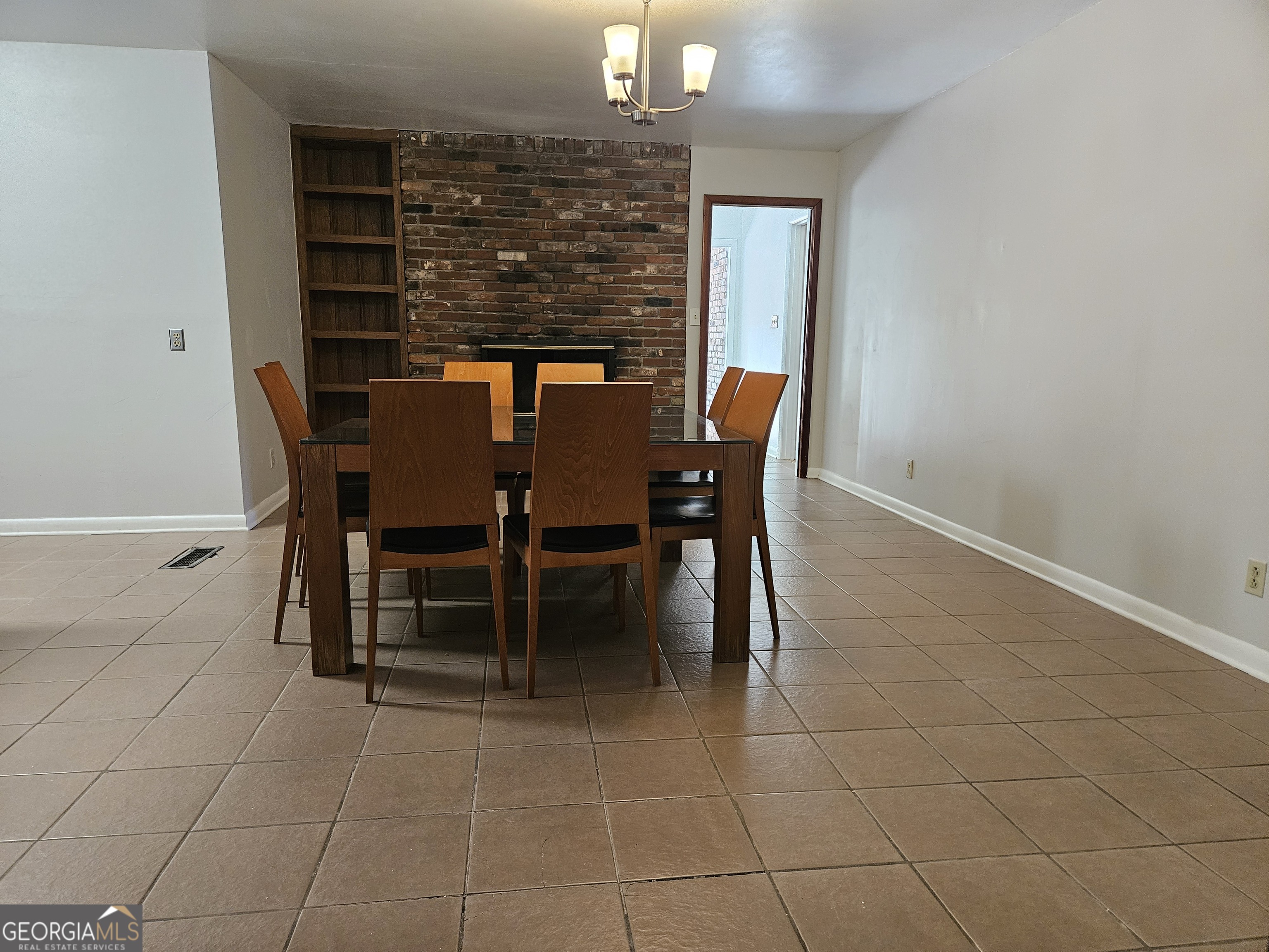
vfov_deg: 58.9
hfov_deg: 73.9
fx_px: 843
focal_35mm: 23
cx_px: 634
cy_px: 476
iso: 640
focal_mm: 5.4
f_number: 1.8
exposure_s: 1/120
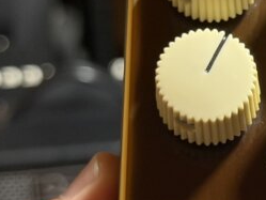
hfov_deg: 12.6
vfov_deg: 9.6
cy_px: 190
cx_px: 280
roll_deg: +0.1
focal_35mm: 154
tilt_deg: -26.8
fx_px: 1184
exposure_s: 1/30
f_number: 1.78
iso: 640
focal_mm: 6.76
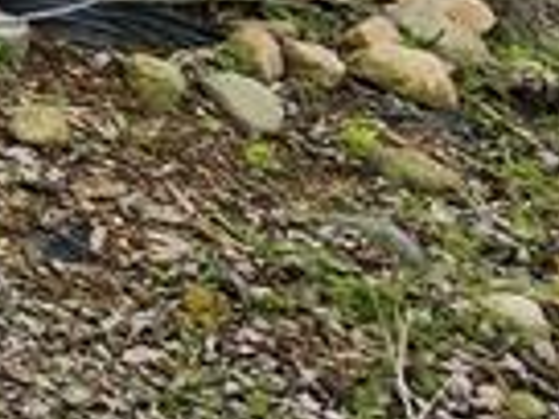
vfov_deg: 11.9
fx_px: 1583
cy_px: -612
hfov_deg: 8.9
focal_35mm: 98
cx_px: -1508
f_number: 2.2
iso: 50
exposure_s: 1/1222
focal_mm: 2.2
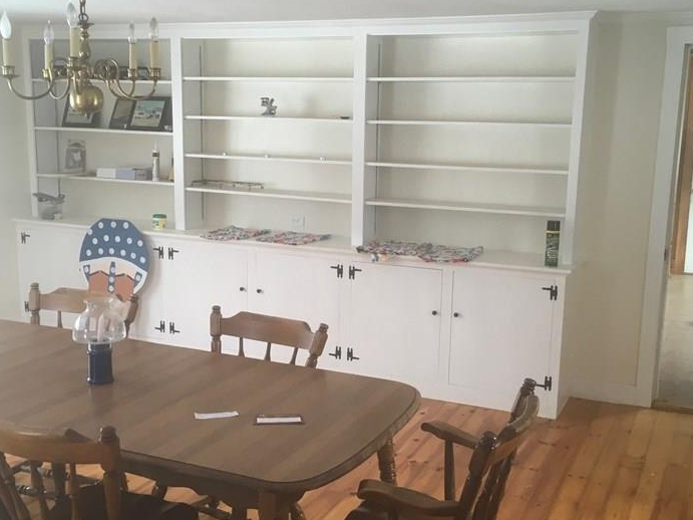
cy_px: 277
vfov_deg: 33.6
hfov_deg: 43.9
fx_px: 861
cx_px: 344
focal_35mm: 43
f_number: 2.2
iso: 25
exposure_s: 1/30
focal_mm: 4.15
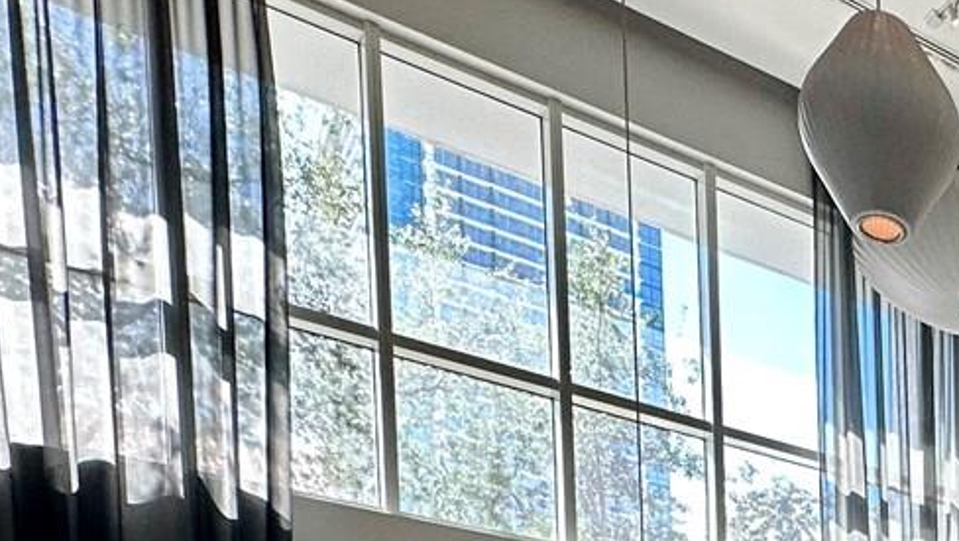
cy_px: 1031
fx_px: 1272
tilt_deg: -2.9
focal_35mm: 50
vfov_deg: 18.0
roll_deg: +0.6
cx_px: 1207
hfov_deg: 32.5
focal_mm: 2.22
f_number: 2.2
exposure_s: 1/120
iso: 100
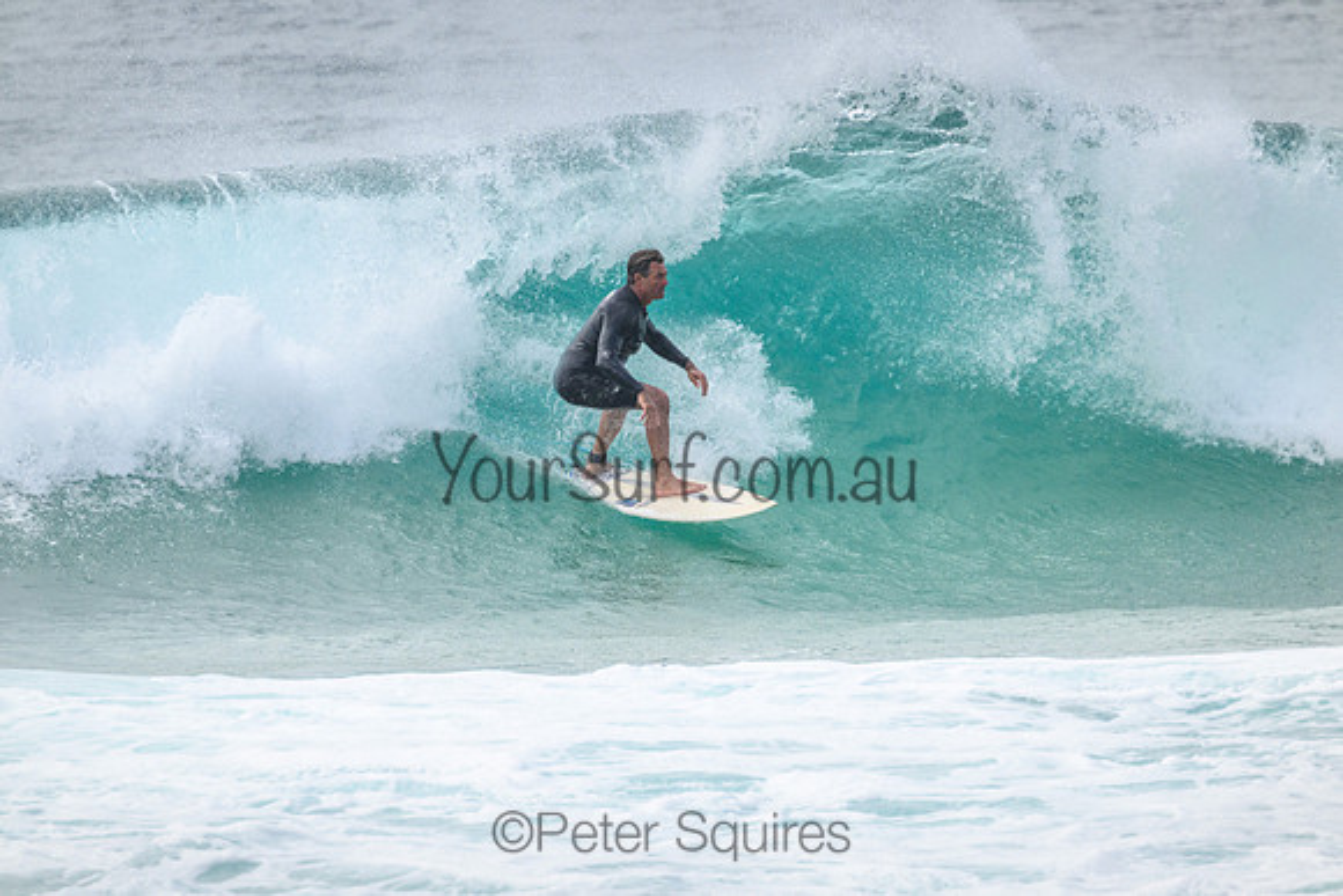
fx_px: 29850
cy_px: 448
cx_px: 672
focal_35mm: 800
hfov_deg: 2.6
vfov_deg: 1.7
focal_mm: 800
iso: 1000
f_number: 11
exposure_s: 1/2000
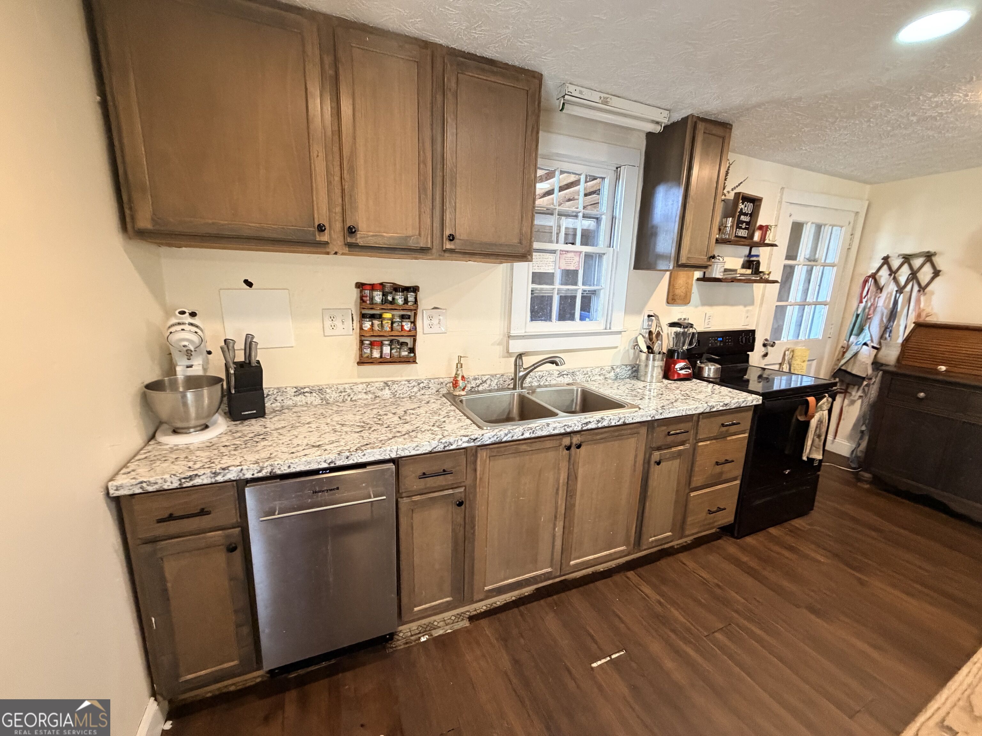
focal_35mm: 14
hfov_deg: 102.1
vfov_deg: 85.7
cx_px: 491
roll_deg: -4.2
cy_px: 368
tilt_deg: -14.3
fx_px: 397
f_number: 2.2
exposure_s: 1/60
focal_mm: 2.22
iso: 400
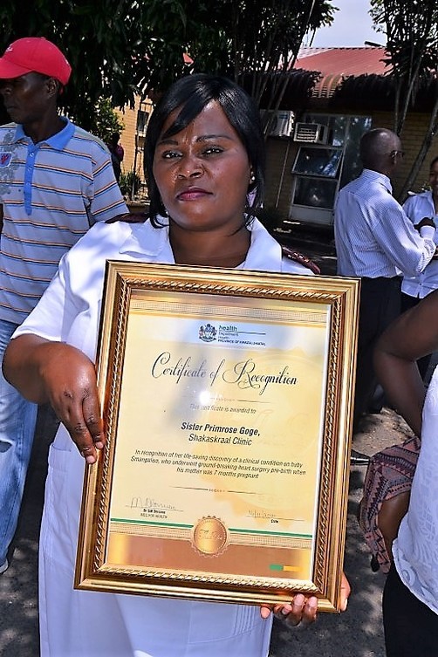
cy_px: 328
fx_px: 630
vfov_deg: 55.1
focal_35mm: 34
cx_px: 219
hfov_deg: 38.4
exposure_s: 1/200
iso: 100
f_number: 10
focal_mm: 23
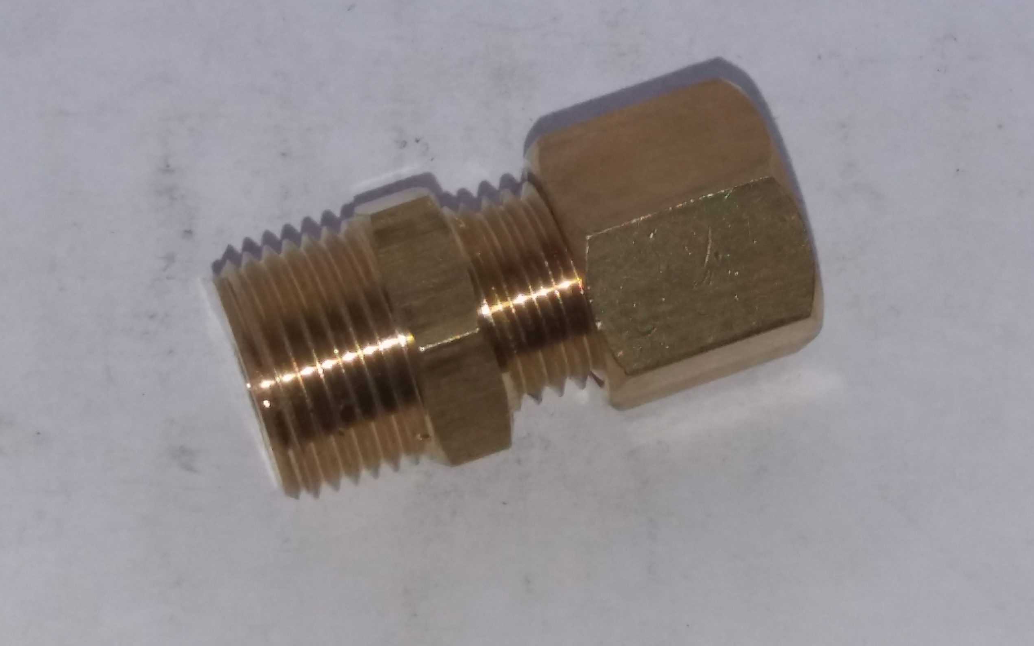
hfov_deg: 62.9
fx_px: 845
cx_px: 515
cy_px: 267
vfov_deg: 41.7
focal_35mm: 30
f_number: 1.9
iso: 64
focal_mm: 3.7
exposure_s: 1/384
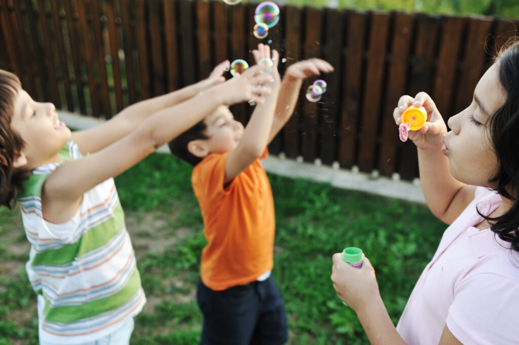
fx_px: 576
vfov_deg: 33.3
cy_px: 172
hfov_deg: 48.5
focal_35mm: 40
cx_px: 260
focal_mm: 40
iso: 200
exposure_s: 1/80
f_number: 3.5
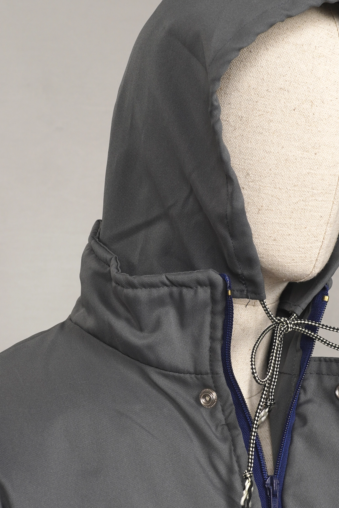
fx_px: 1059
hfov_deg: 18.2
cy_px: 320
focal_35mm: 75
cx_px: 172
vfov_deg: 26.9
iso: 200
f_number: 5.6
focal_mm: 32
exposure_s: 1/15
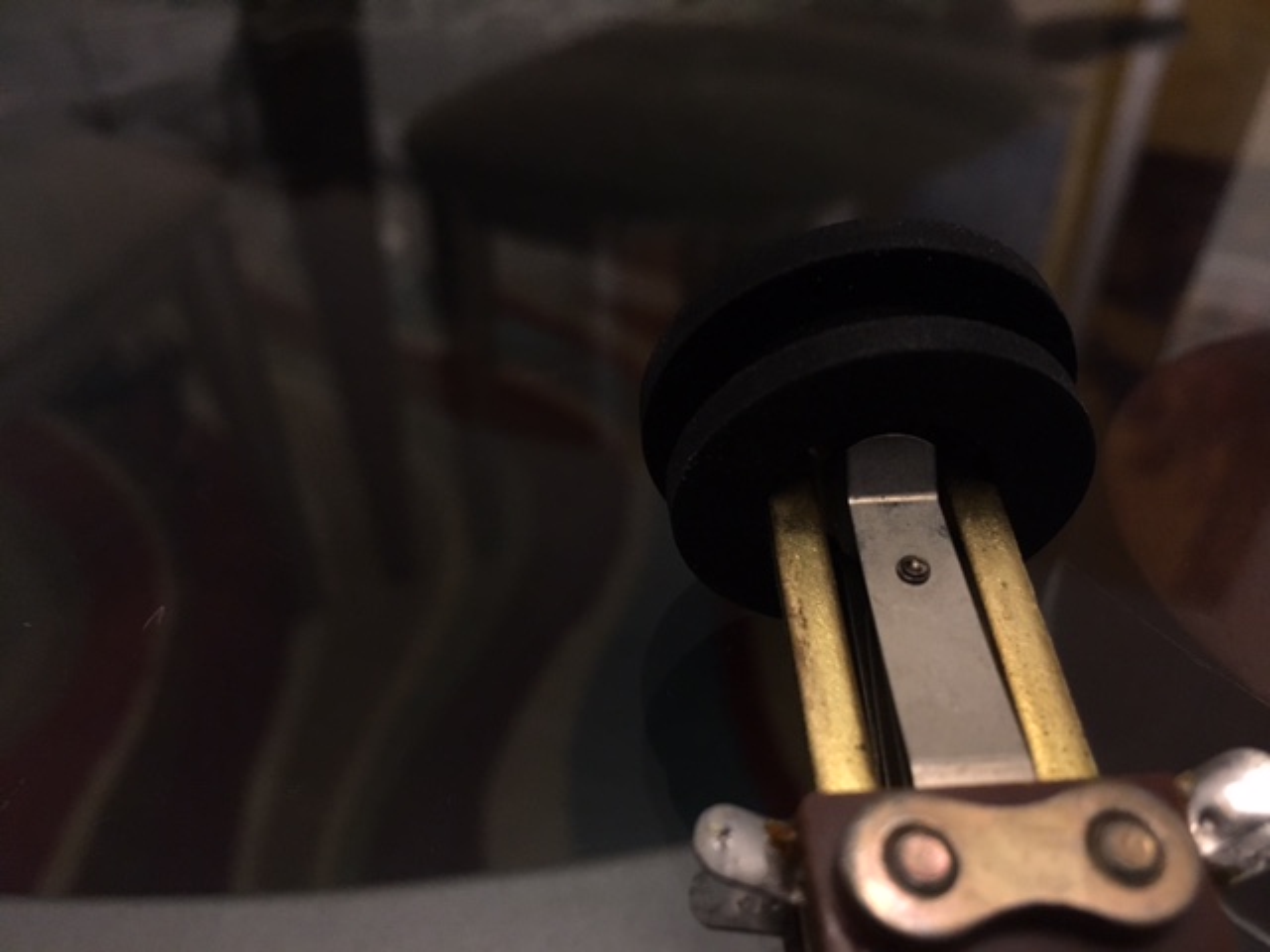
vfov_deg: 48.2
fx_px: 1064
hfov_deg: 61.7
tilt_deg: -38.5
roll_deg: +2.2
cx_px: 635
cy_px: 476
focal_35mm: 29
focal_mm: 4.15
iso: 160
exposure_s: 1/30
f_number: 2.2
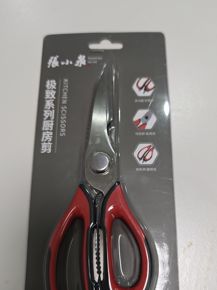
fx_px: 259
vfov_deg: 57.3
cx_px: 120
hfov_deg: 45.4
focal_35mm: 31
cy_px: 189
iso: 640
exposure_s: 1/100
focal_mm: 8.67
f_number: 1.8
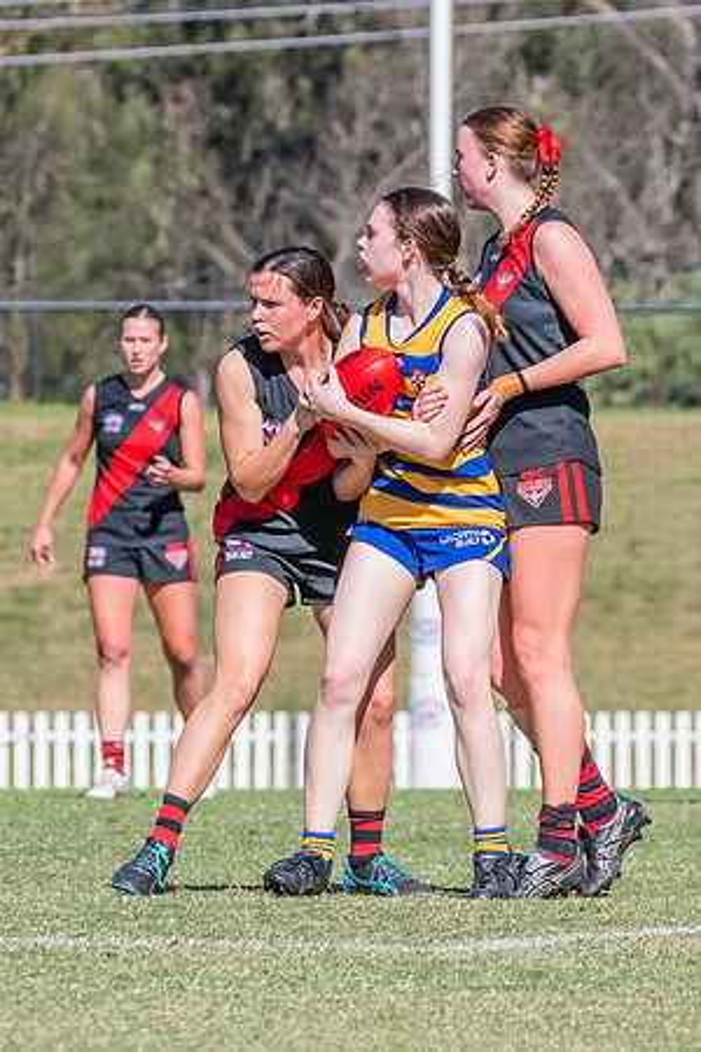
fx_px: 23635
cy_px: 492
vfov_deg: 2.5
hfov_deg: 1.7
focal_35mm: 809
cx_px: 323
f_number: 11
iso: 800
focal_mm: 310
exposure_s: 1/1250
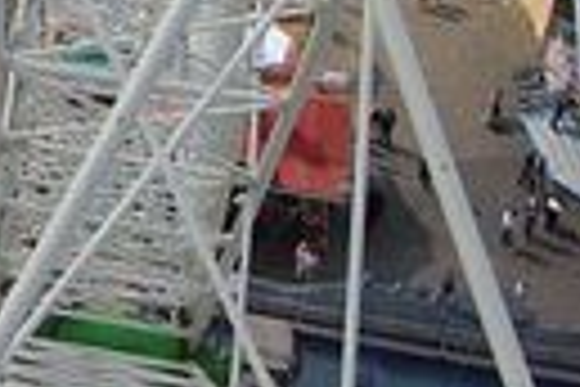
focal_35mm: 107
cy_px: -351
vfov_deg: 11.7
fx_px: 1724
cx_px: -391
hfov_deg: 16.6
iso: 200
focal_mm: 18
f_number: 9
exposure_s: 1/250
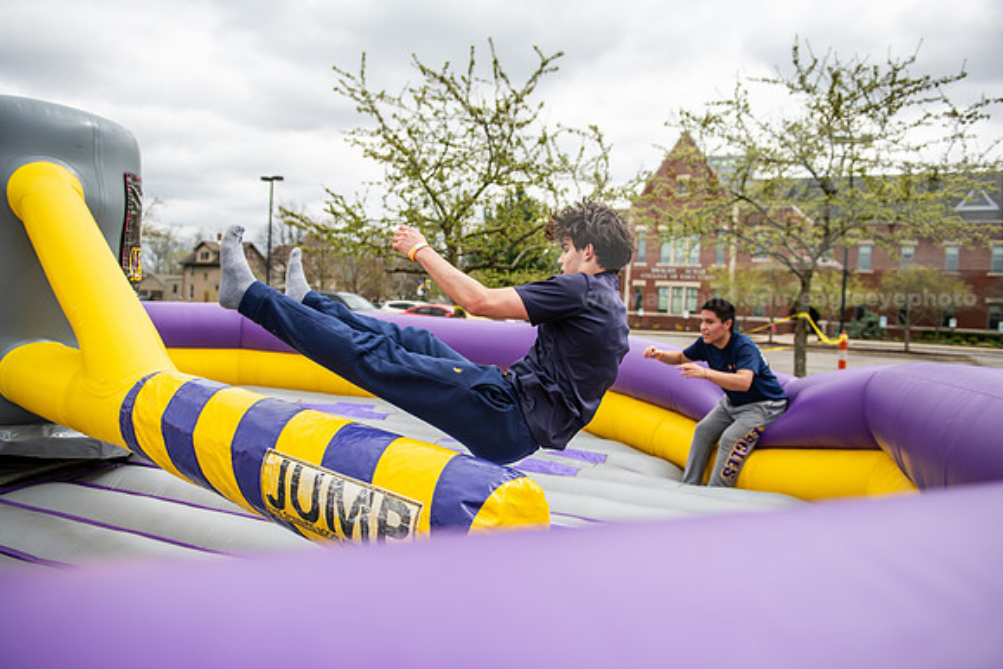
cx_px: 502
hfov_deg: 63.6
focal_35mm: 29
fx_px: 808
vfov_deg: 45.0
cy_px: 334
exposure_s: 1/1250
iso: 100
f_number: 3.2
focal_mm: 29
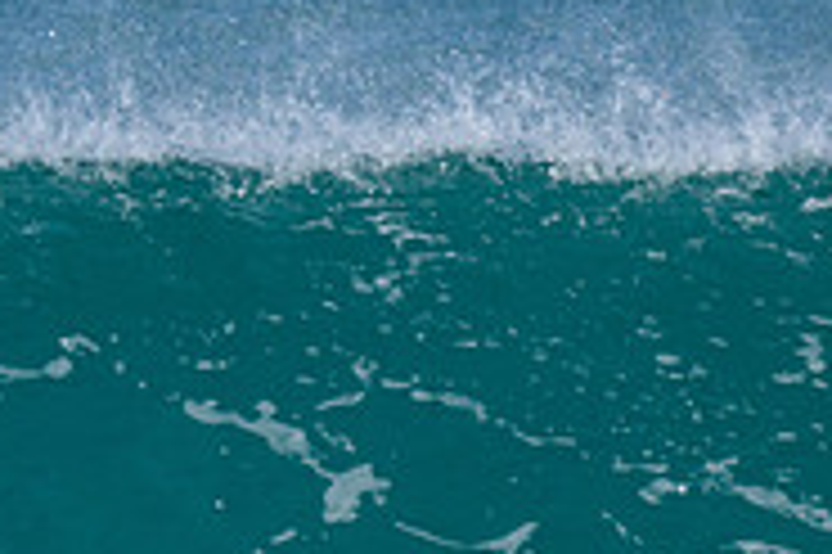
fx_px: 79568
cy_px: 627
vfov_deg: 0.4
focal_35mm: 3446
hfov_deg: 0.6
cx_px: -296
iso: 250
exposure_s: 1/2000
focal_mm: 800
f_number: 6.3
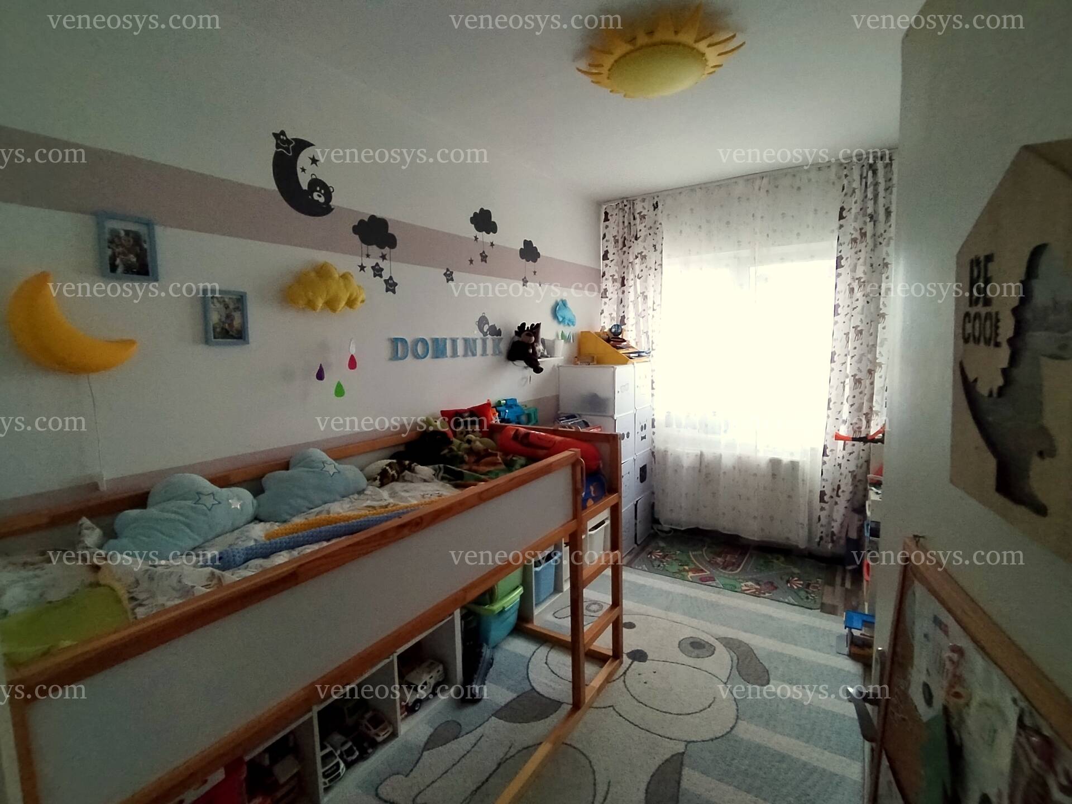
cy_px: 402
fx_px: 526
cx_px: 536
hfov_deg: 91.0
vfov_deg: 74.7
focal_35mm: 17
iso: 283
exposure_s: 1/100
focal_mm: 1.42
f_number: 2.2
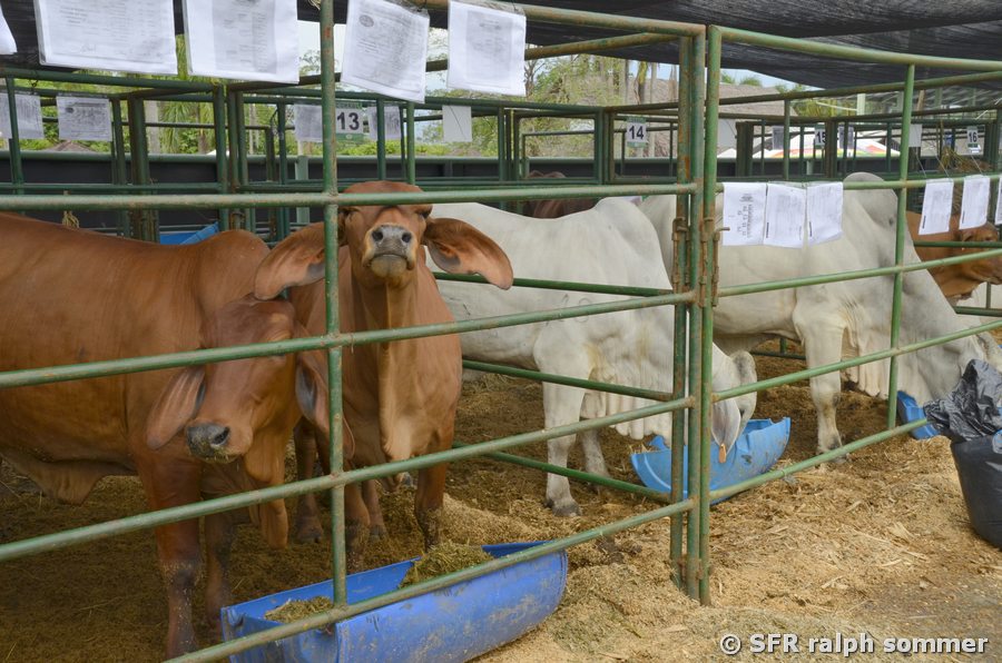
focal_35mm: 48
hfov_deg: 41.2
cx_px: 501
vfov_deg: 27.9
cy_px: 332
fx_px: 1333
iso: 200
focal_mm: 32
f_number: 10
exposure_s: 1/160
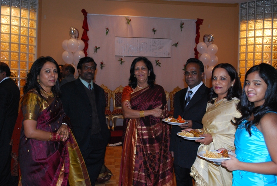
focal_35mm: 33
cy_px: 93
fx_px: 254
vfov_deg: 40.1
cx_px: 138
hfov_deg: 57.2
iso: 800
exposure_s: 1/60
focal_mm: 22
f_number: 5
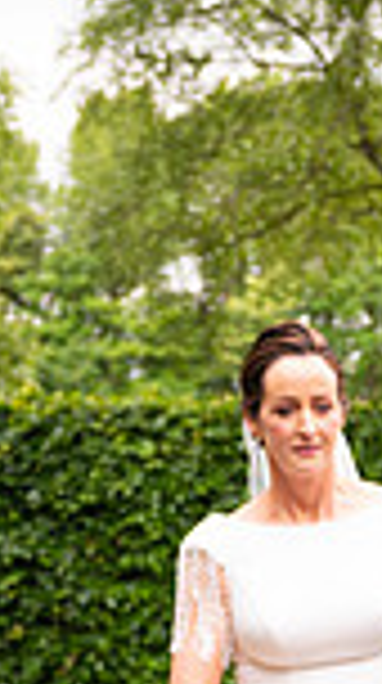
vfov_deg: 16.9
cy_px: 695
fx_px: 2243
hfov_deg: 9.7
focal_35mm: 124
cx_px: 202
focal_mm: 31
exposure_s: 1/160
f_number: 3.5
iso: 100
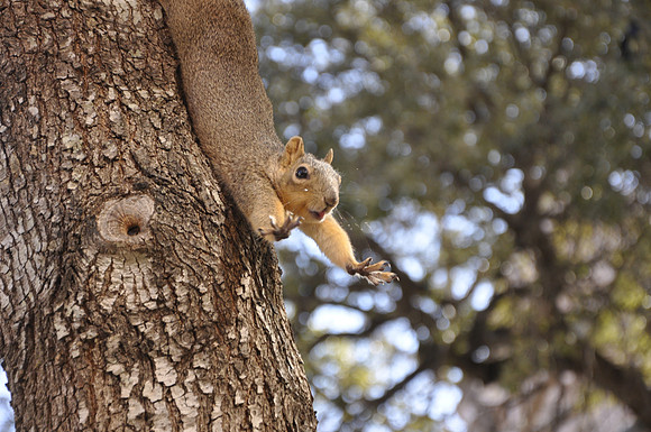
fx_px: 2032
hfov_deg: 18.2
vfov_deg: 12.1
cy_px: 216
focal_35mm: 112
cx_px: 326
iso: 400
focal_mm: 75
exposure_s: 1/60
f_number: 5.3
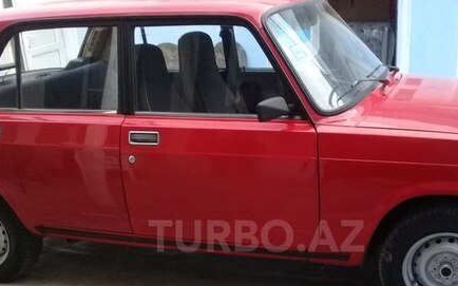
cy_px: 236
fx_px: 624
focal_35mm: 50
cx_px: 256
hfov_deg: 40.2
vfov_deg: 25.3
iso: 160
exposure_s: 1/33
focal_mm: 3.3
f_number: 2.2
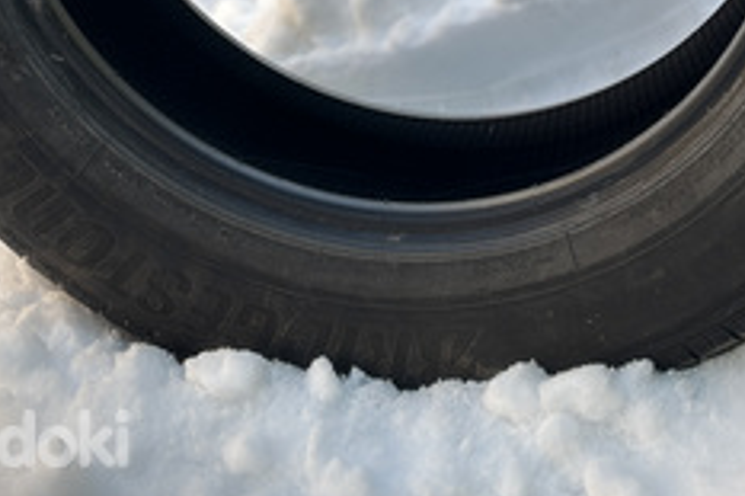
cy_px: -250
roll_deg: +0.9
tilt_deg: -23.1
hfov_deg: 17.6
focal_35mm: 116
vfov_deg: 11.3
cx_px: 411
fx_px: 2399
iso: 32
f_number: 1.6
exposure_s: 1/250
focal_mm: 5.96
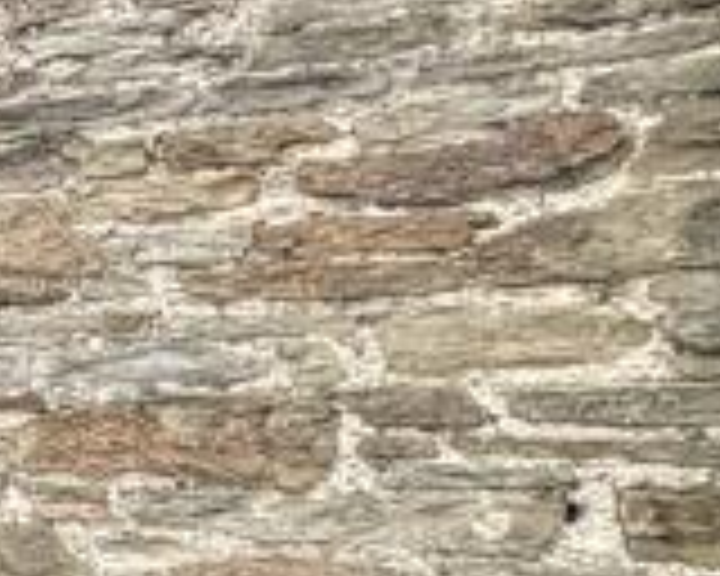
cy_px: 250
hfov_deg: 13.4
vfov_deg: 20.4
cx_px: -1188
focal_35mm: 75
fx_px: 1598
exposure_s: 1/500
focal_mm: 2.02
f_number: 1.7
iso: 76
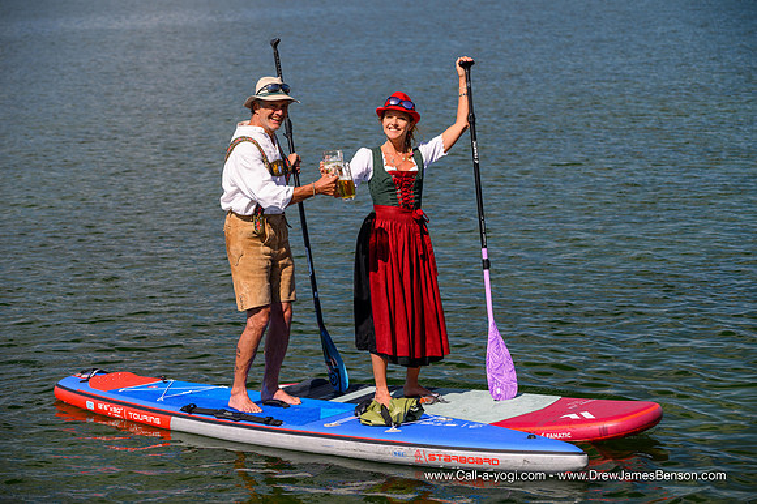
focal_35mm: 116
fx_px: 2438
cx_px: 378
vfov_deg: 11.8
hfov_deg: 17.7
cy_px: 252
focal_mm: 116
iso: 200
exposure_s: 1/500
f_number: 5.6
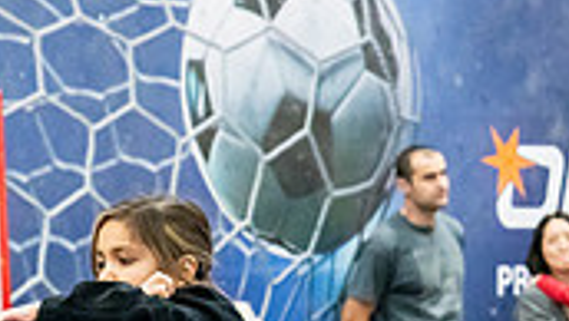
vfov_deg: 4.9
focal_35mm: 247
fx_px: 3729
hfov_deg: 8.7
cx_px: -56
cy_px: 581
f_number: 4
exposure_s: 1/400
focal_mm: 70
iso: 6400
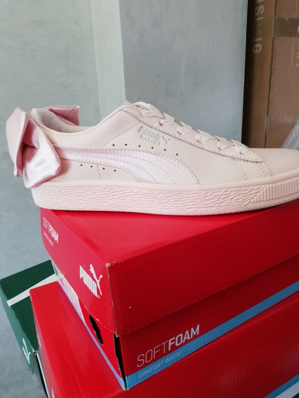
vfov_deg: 67.3
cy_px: 199
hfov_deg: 53.1
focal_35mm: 26
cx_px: 150
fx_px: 299
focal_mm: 3.81
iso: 125
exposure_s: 1/50
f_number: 2.2
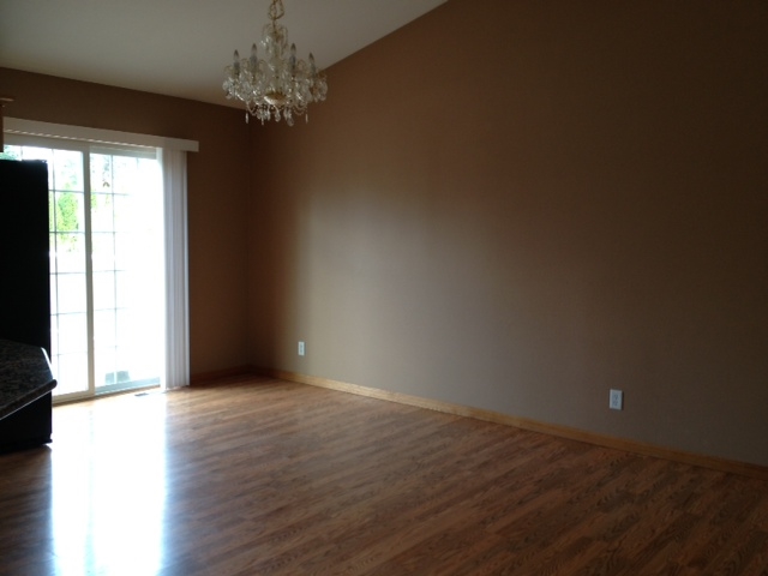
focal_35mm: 35
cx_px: 384
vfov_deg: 40.7
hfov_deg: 52.6
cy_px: 288
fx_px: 777
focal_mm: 4.28
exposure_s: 1/20
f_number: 2.4
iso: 50
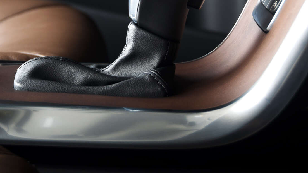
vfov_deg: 7.9
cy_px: -31
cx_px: 49
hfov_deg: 14.0
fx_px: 1249
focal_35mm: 153
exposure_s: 1/180
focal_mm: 42
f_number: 4.8
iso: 100
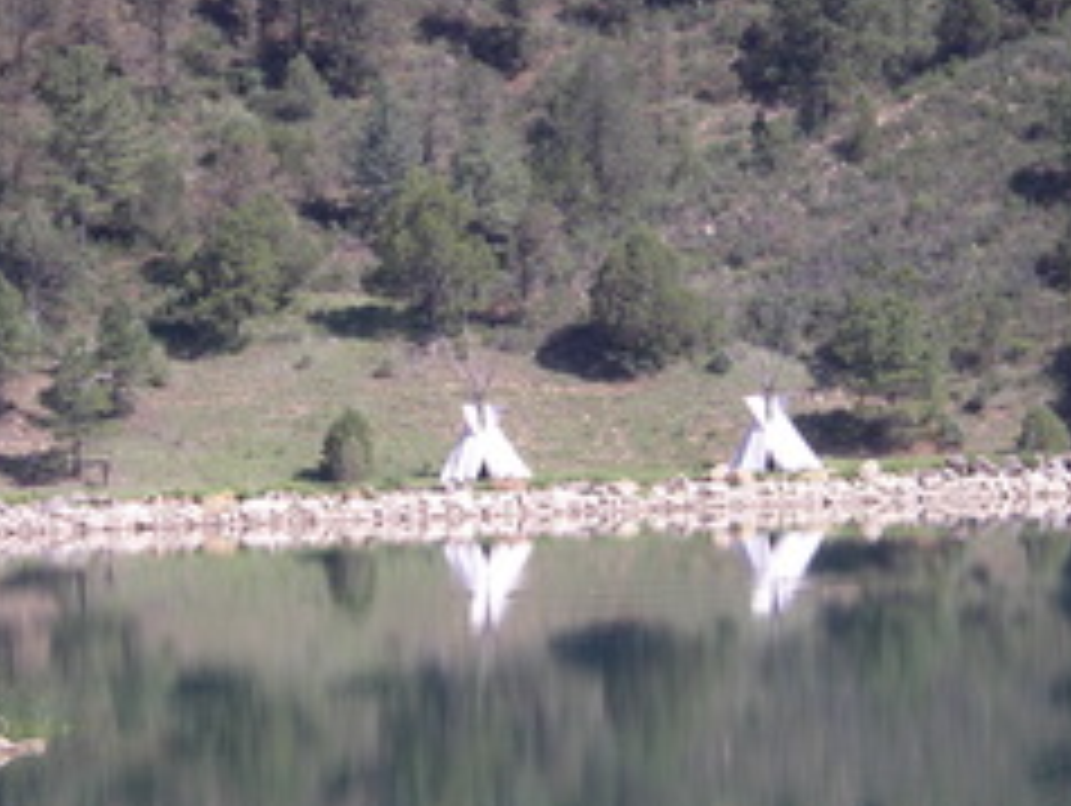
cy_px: 576
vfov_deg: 5.2
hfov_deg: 7.0
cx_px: 518
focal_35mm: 284
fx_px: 8796
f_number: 4.4
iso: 64
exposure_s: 1/200
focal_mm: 27.9
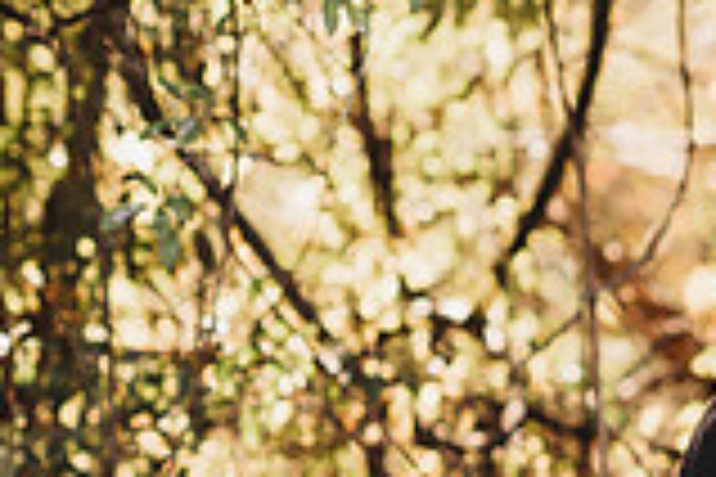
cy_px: 628
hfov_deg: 6.5
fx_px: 6165
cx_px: 1144
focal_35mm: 310
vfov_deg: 4.4
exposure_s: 1/250
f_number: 2.8
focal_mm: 85
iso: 160
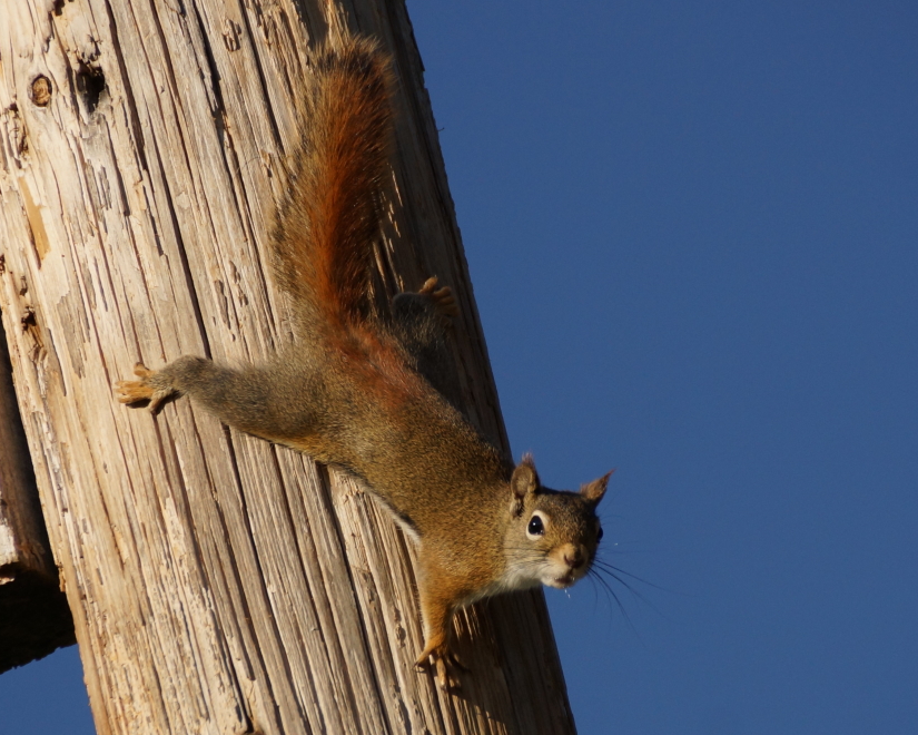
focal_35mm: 426
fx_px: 11574
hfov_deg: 4.5
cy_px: 369
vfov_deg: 3.6
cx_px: 432
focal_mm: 250
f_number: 6.3
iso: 250
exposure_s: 1/400
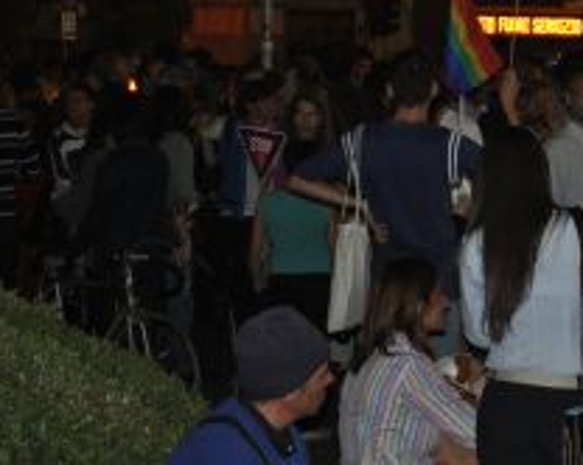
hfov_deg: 10.2
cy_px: 81
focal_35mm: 186
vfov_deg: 8.3
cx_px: 670
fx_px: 3209
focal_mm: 55
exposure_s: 1/60
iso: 800
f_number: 5.6
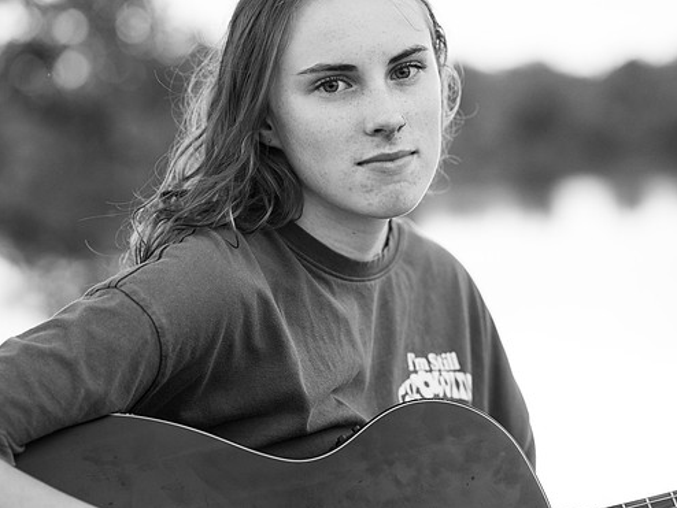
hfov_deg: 18.2
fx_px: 2113
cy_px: 231
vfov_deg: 13.7
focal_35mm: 108
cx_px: 319
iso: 2500
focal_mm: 85
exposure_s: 1/200
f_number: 2.8
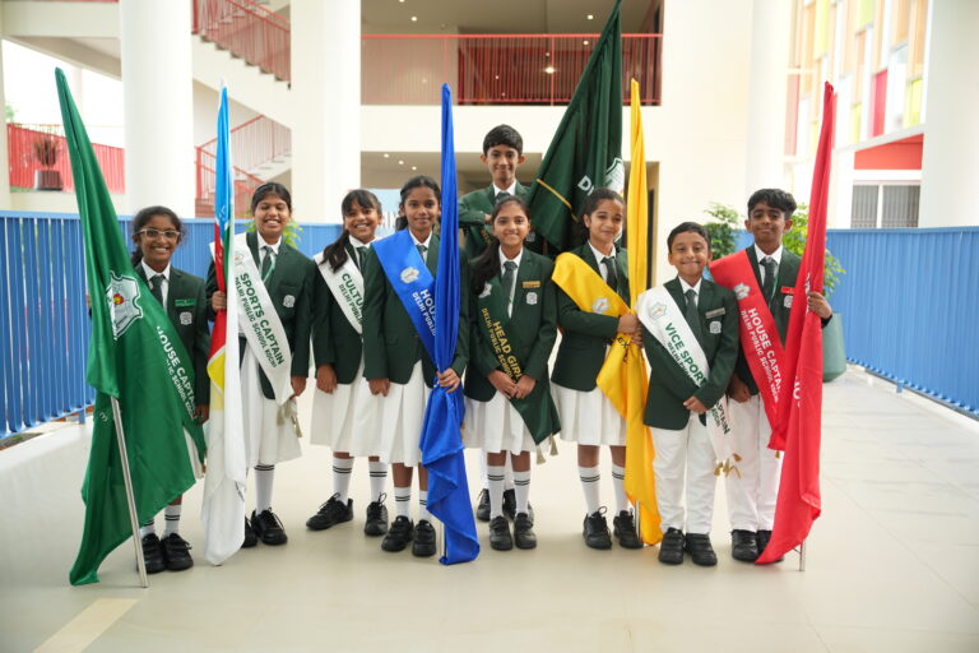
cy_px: 326
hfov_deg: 52.3
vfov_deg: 36.2
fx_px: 998
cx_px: 490
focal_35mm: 37
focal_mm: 36.7
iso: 800
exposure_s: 1/125
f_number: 3.2
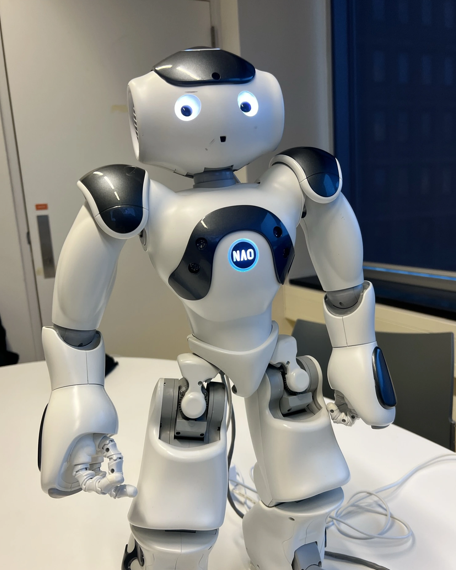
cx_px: 224
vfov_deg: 62.2
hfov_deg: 51.5
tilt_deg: -10.1
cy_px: 296
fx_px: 472
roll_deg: +4.8
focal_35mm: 28
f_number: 1.5
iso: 100
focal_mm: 5.7
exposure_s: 1/100
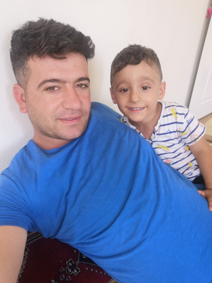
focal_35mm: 26
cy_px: 142
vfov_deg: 67.3
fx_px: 212
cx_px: 106
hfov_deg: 53.1
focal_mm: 3.81
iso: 100
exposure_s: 1/33.3
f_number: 2
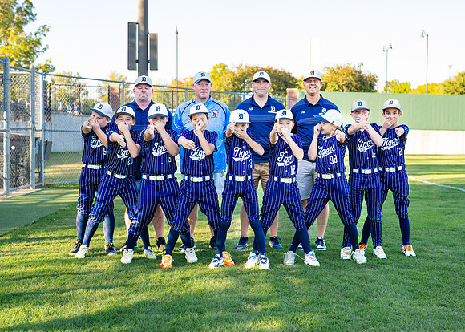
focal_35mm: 57
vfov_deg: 24.8
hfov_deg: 34.2
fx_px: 755
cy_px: 173
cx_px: 250
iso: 250
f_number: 3.5
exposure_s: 1/400
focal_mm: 50
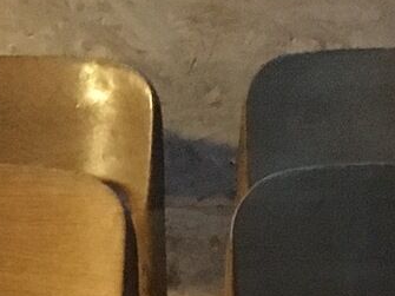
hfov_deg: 11.4
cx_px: 141
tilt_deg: -31.4
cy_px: 873
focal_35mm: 173
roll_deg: +1.6
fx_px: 1973
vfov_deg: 7.6
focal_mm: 4.15
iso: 320
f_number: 2.2
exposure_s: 1/17
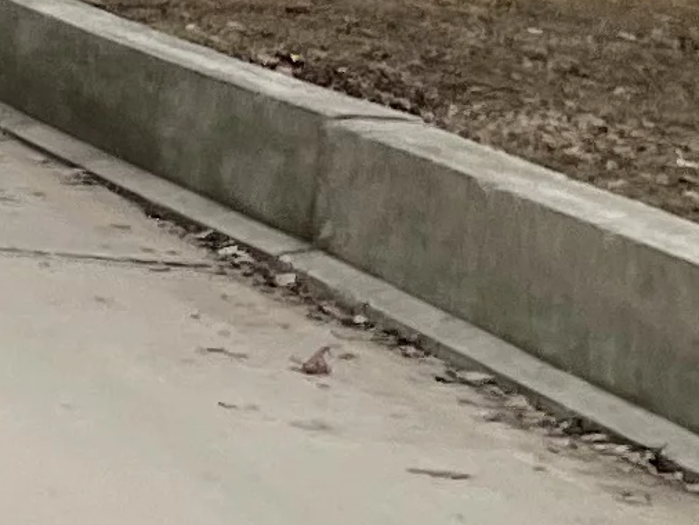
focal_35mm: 207
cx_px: -1141
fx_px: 4182
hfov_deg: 8.5
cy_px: -1145
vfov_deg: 6.5
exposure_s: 1/1531
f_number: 1.6
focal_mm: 4.2
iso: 32
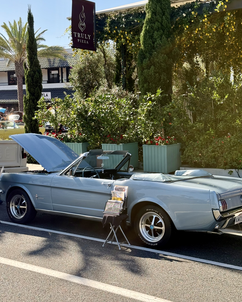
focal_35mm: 51
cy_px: 158
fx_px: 457
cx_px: 121
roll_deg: +0.1
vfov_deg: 36.6
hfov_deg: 29.7
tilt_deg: -6.1
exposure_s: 1/828
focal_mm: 6.76
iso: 100
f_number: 1.78
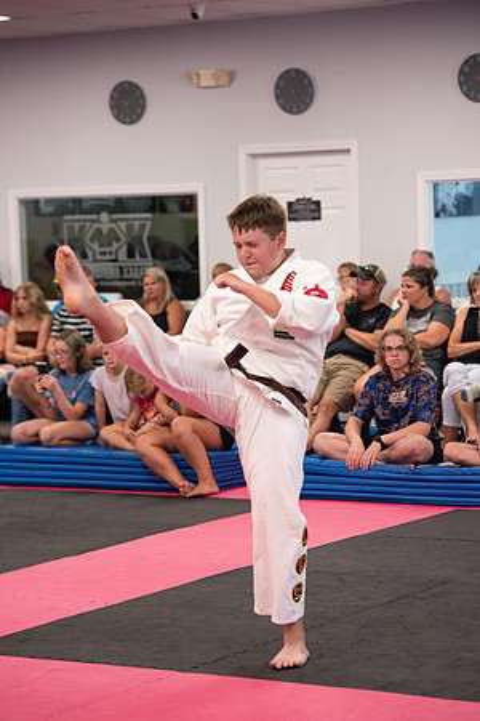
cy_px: 360
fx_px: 2240
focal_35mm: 112
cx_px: 240
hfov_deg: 12.2
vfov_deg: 18.3
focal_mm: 112
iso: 1600
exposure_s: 1/400
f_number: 3.5
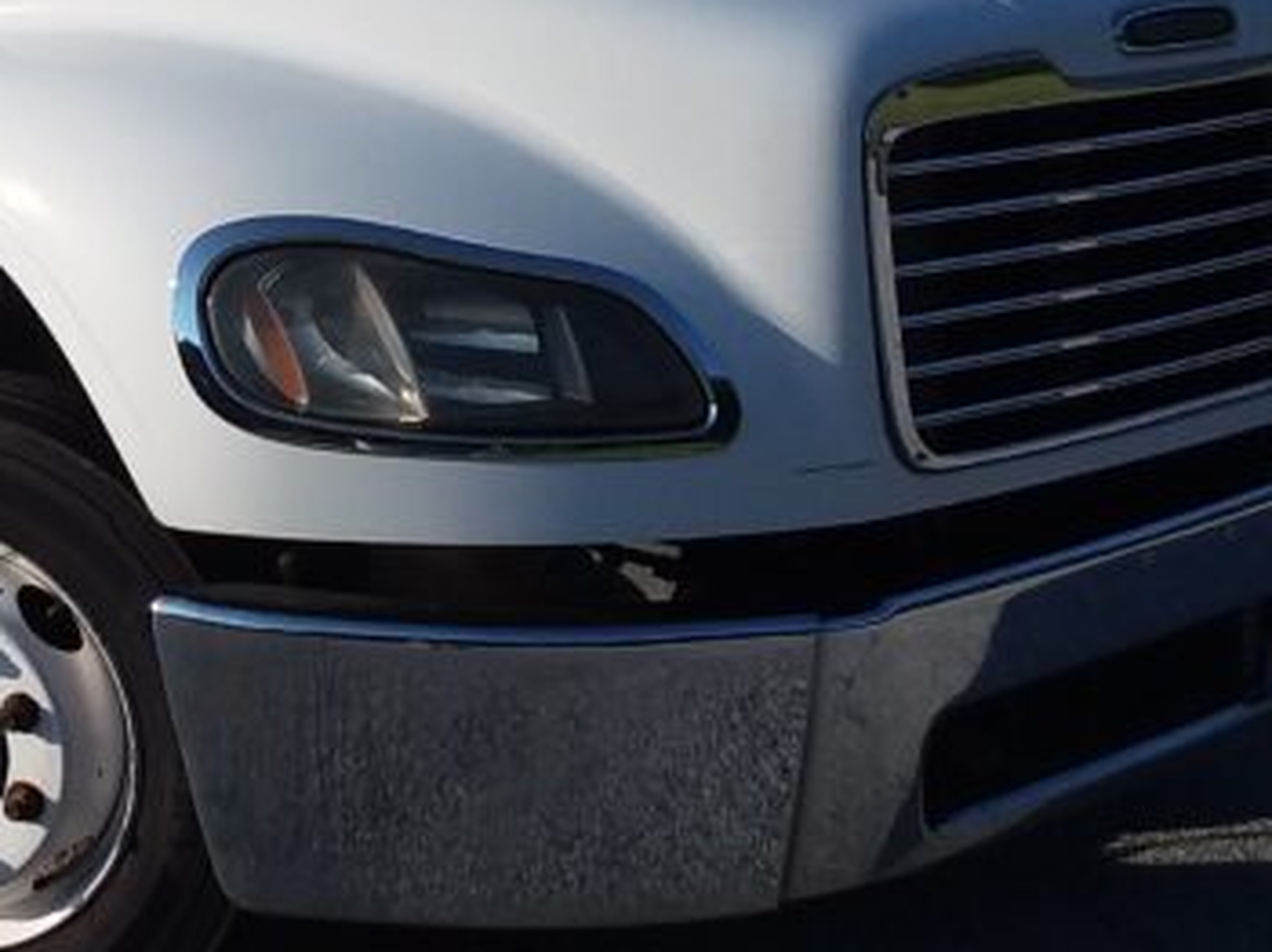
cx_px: -182
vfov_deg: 18.3
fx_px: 2901
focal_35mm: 79
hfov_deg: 23.0
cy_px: 80
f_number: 1.9
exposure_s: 1/2307
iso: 50
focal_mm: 2.91
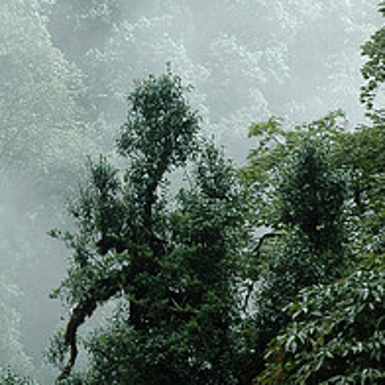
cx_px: -39
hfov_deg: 7.3
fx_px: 2982
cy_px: 142
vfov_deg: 7.4
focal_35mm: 237
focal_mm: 52
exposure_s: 1/320
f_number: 5
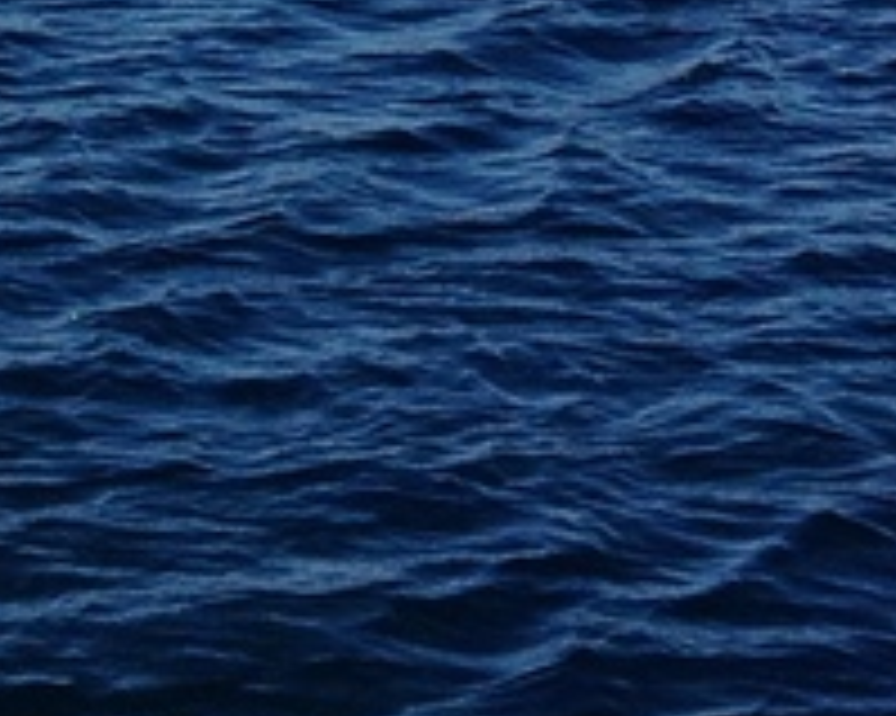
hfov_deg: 9.3
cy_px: -1126
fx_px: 5460
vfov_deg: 7.0
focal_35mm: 206
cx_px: -77
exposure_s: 1/1284
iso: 64
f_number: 2.4
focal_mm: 4.28
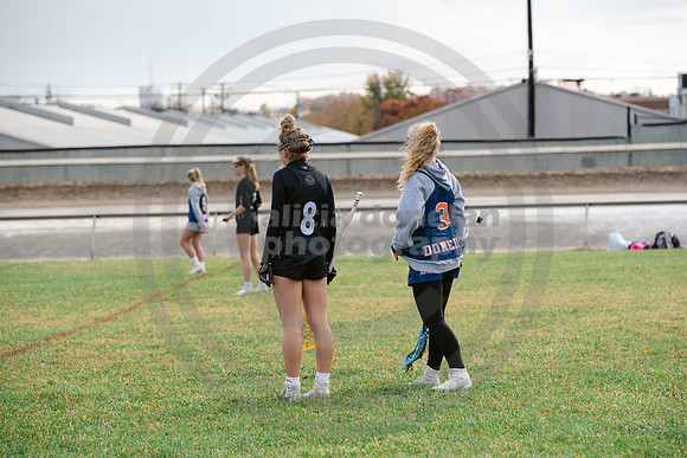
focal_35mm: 159
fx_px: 3032
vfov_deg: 8.6
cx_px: 355
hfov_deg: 12.9
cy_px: 229
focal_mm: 150
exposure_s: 1/1600
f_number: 5
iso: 400
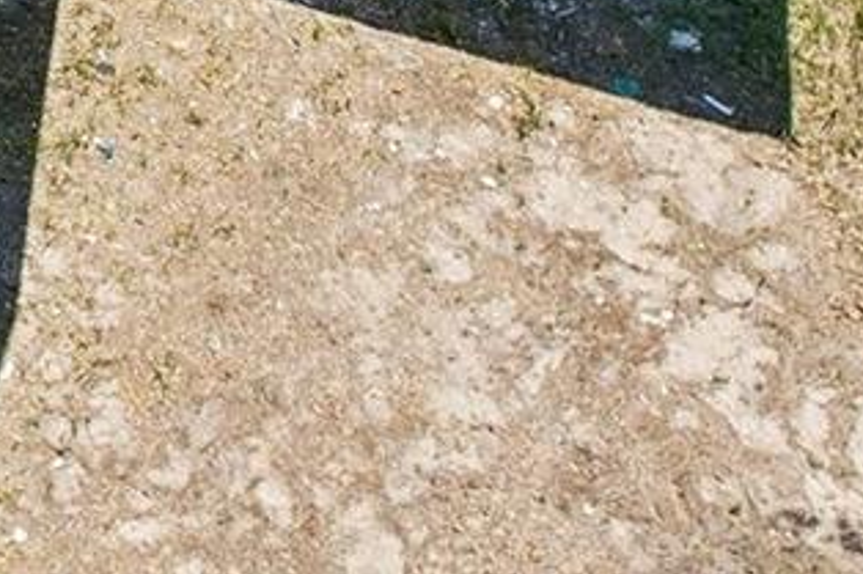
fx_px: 2683
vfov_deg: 11.0
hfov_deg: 15.3
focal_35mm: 112
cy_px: -596
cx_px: -764
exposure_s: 1/1500
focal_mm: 8.4
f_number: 2.8
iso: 130
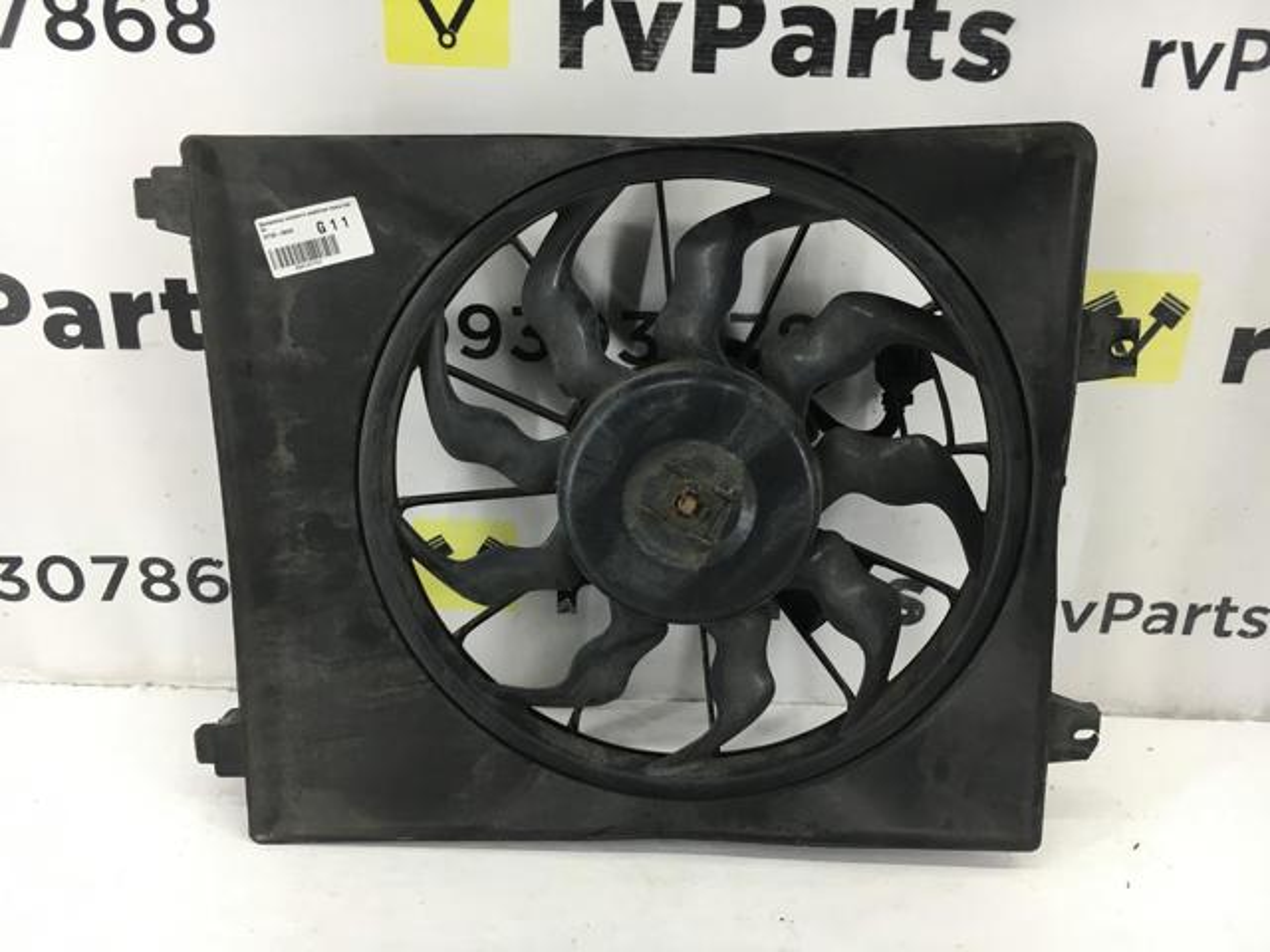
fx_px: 1064
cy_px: 476
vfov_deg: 48.2
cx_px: 635
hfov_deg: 61.7
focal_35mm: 29
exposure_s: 1/33
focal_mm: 4.15
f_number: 2.2
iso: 32
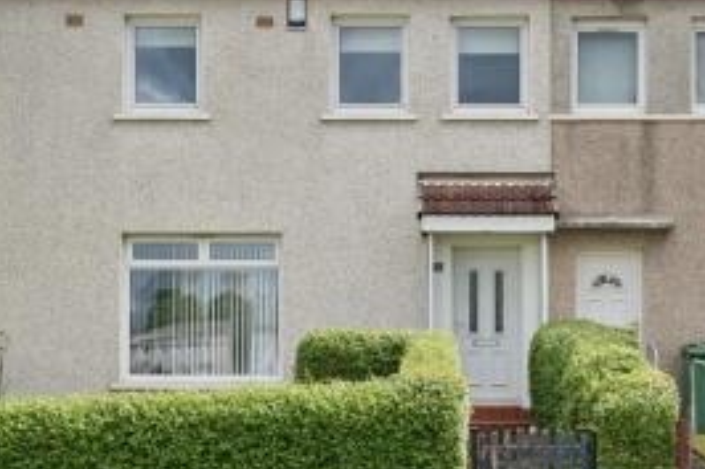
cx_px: 406
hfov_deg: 33.9
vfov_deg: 23.0
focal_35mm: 59
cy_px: 240
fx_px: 1155
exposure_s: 1/4000
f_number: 4
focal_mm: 33
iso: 800
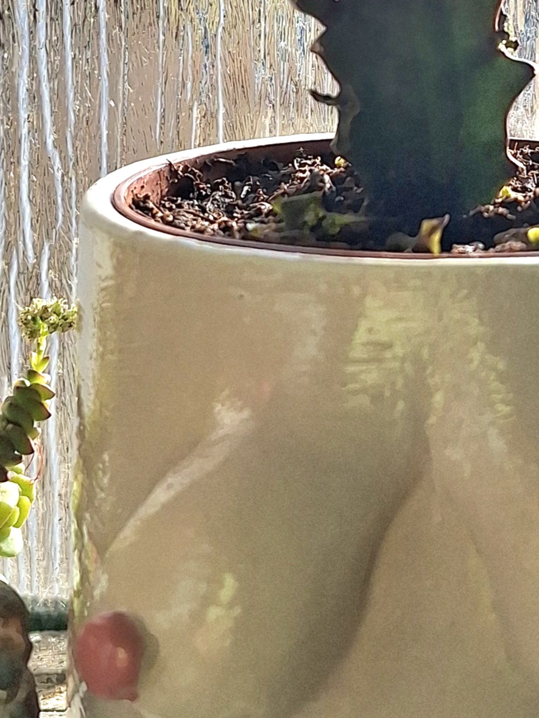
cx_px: 411
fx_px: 1225
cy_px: 162
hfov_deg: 24.5
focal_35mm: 59
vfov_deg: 32.0
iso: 40
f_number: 1.8
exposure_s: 1/5000
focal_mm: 5.54
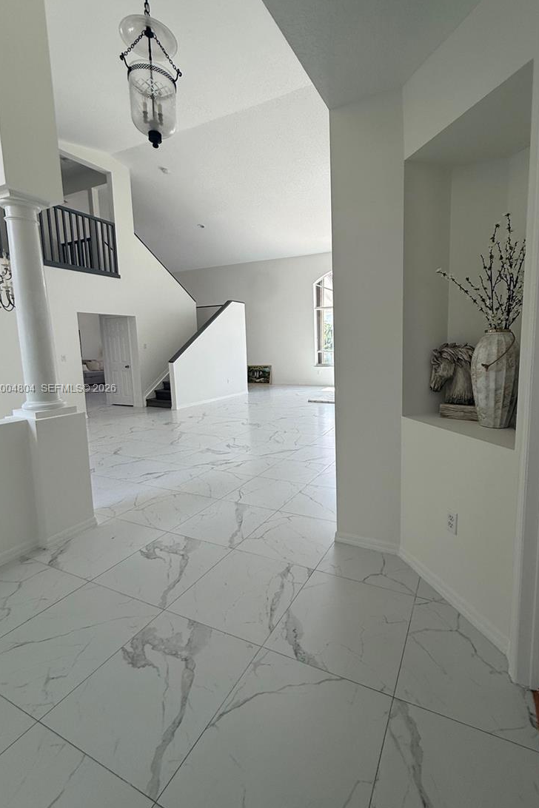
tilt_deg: -5.6
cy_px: 389
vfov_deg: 96.7
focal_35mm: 16
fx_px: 359
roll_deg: +0.9
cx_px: 312
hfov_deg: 73.2
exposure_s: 1/269
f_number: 2.2
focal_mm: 2.22
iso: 64
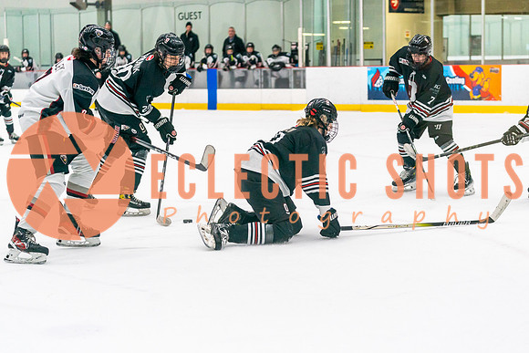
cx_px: 298
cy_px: 200
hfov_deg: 25.1
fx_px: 1187
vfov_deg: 16.9
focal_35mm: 81
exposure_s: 1/1250
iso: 3200
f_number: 2.8
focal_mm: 70
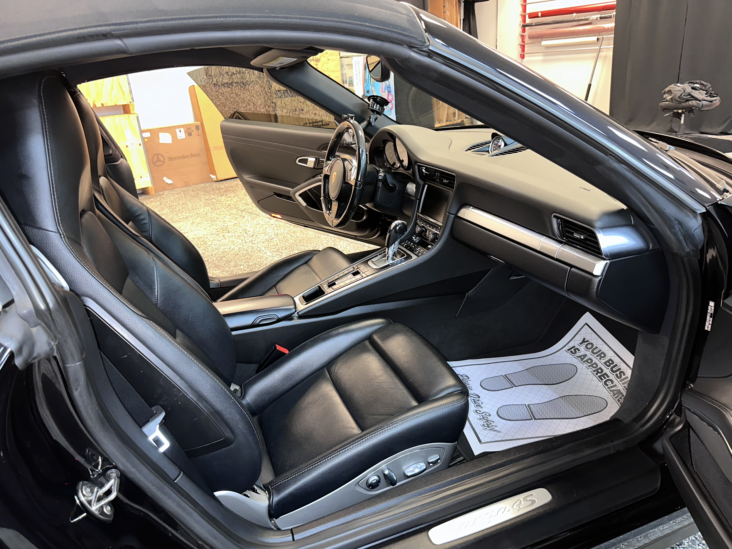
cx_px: 366
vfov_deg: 56.8
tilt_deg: -20.3
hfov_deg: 71.6
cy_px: 274
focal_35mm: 24
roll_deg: +4.3
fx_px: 508
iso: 100
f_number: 1.78
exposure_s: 1/9
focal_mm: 6.86
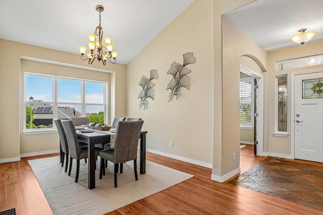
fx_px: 157
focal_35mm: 18
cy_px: 113
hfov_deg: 91.5
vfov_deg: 68.7
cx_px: 157
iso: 200
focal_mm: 11
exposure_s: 1/30
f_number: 8
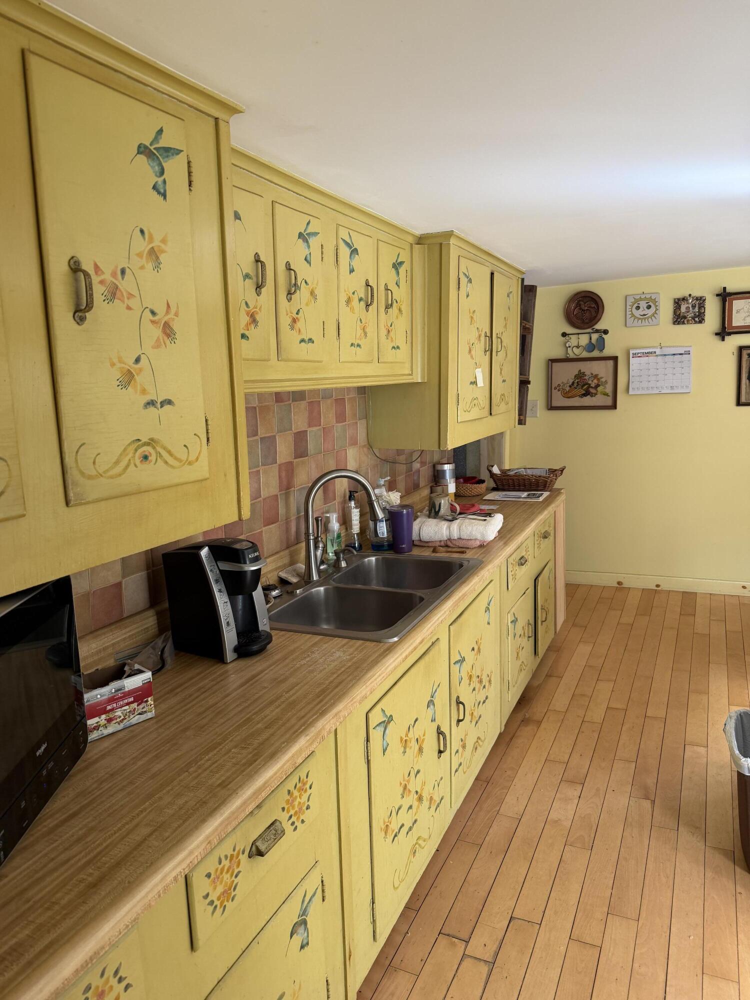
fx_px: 693
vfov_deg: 71.6
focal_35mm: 24
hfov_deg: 56.8
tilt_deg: -10.5
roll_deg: +2.1
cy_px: 500
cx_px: 375
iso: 125
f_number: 1.78
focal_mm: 6.76
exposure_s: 1/121
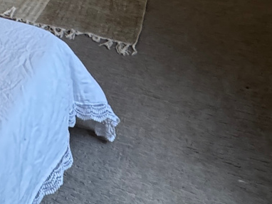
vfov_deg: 14.8
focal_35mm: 75
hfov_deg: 23.3
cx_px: -73
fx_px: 590
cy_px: -241
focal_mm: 2.22
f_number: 2.2
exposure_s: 1/120
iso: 320
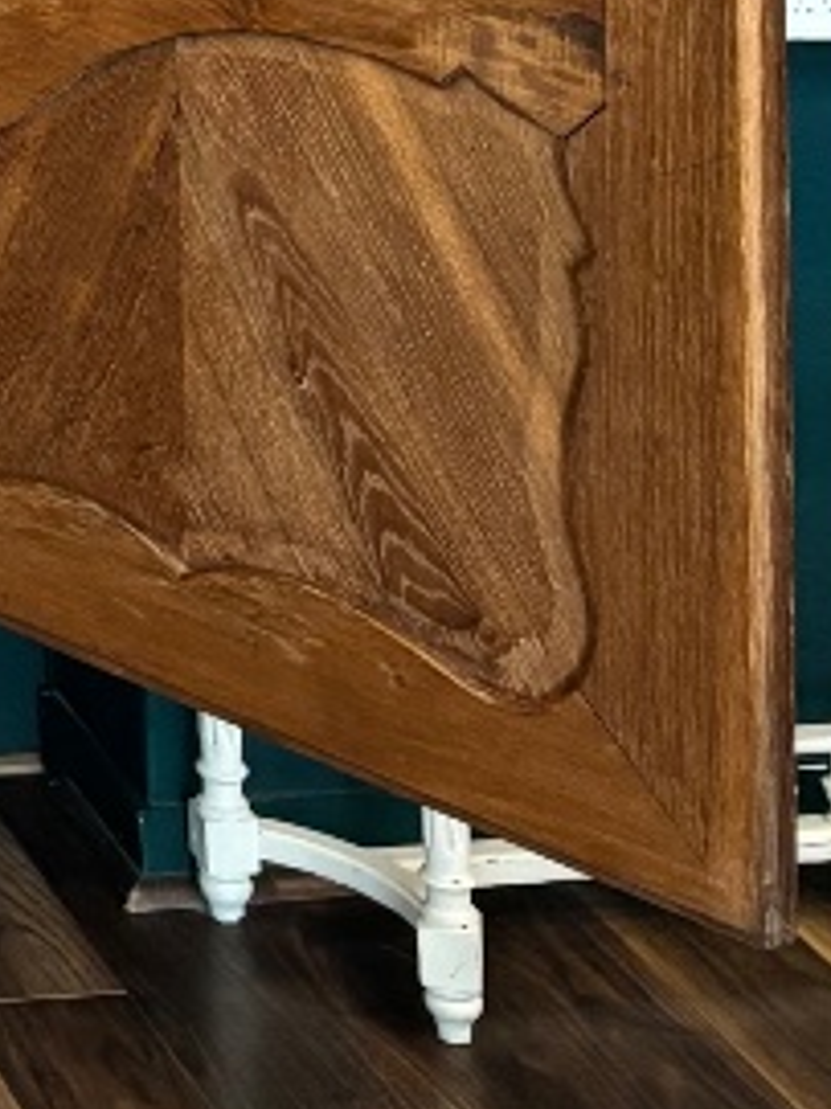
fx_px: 3684
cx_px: -991
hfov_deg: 11.3
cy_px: -745
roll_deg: +1.9
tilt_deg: -3.0
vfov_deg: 15.3
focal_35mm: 115
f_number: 1.6
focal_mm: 5.96
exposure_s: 1/60
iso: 500
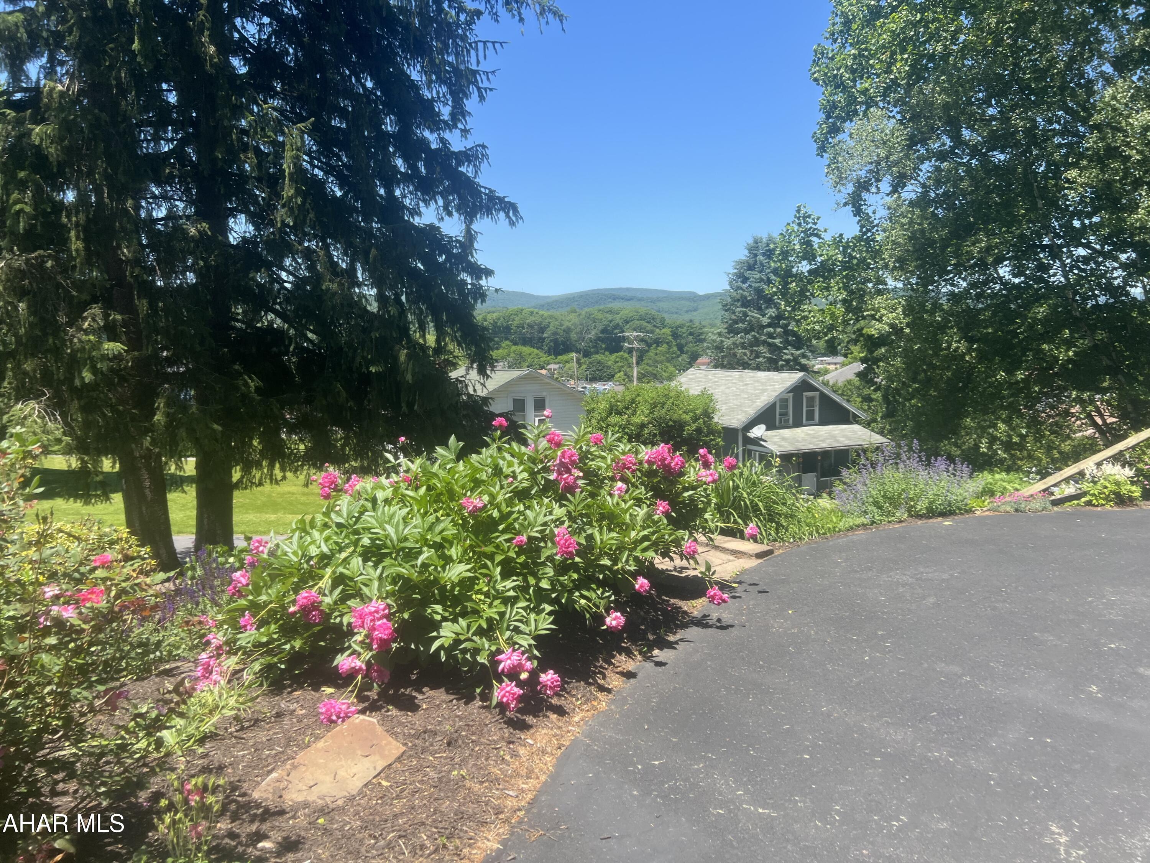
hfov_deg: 67.3
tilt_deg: -6.0
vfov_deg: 53.1
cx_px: 575
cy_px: 432
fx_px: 864
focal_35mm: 26
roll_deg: +2.0
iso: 50
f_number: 1.5
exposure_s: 1/1751
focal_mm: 5.7
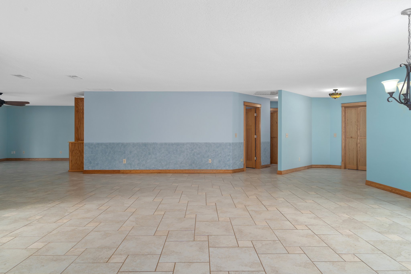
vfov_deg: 57.2
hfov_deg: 78.6
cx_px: 206
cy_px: 137
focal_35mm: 22
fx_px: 251
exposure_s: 1/3
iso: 320
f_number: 8
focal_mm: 22
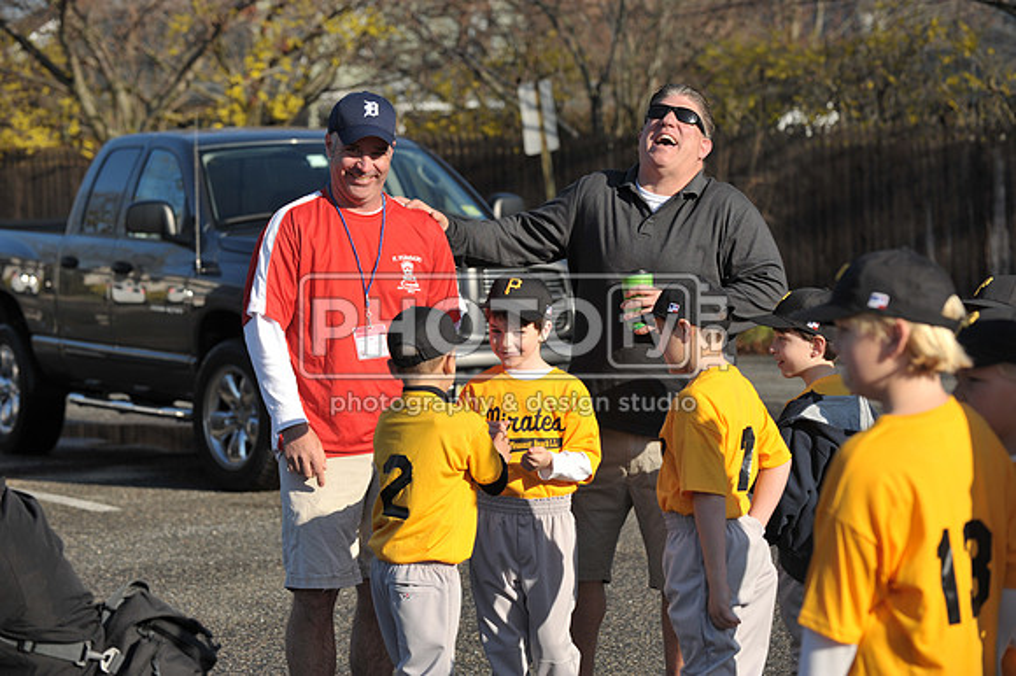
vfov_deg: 11.4
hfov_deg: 17.1
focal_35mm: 120
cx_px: 508
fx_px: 3385
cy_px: 338
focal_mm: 120
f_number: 5.6
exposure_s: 1/2000
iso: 400
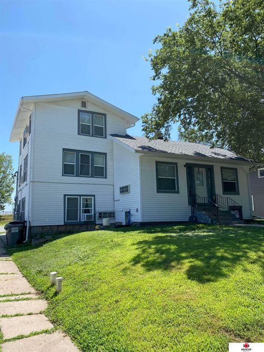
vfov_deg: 67.3
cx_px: 132
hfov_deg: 53.0
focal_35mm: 26
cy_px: 176
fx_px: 264
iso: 32
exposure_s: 1/2105
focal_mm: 4.25
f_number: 1.8
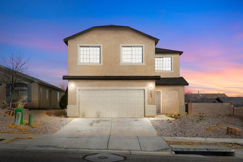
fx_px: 236
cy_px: 81
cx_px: 122
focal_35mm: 35
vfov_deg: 37.8
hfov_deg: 54.5
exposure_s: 1/80
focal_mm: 35
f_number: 13
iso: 100
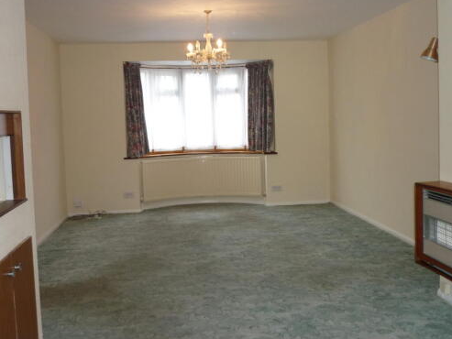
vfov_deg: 36.8
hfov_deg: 47.8
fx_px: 509
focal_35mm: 39
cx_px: 253
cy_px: 144
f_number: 2.8
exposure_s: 1/30
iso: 160
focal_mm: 5.5
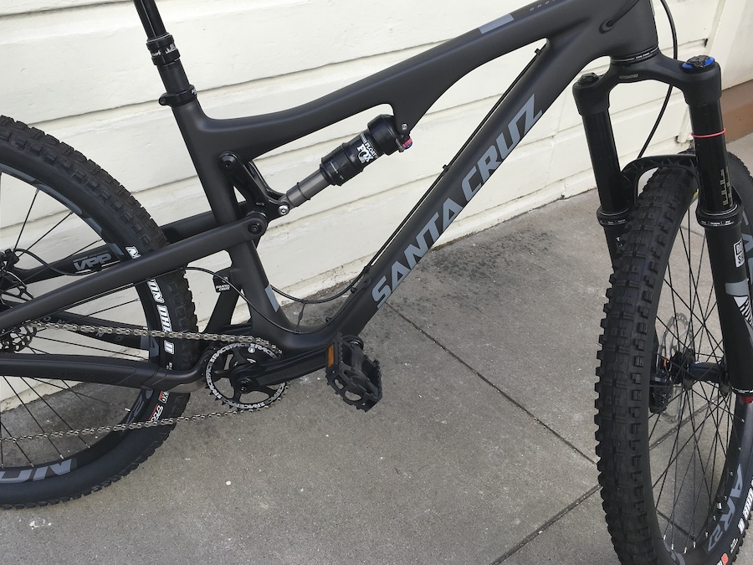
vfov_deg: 42.9
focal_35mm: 33
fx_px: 718
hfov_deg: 55.2
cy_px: 254
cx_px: 325
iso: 25
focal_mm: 4.15
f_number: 2.2
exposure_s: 1/377
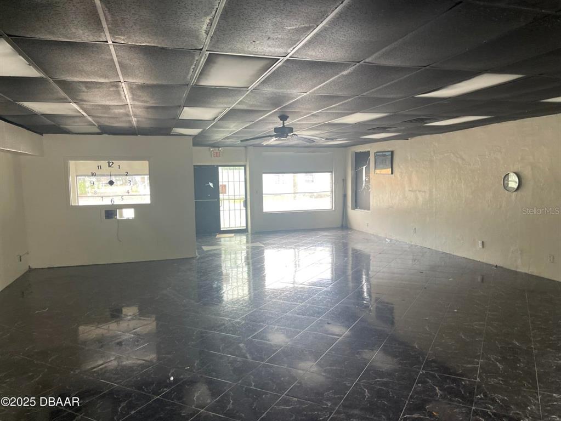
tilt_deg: -7.3
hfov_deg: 69.4
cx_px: 280
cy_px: 210
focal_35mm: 25
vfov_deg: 54.9
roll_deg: +0.3
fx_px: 405
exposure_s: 1/121
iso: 100
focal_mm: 5.1
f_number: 1.6
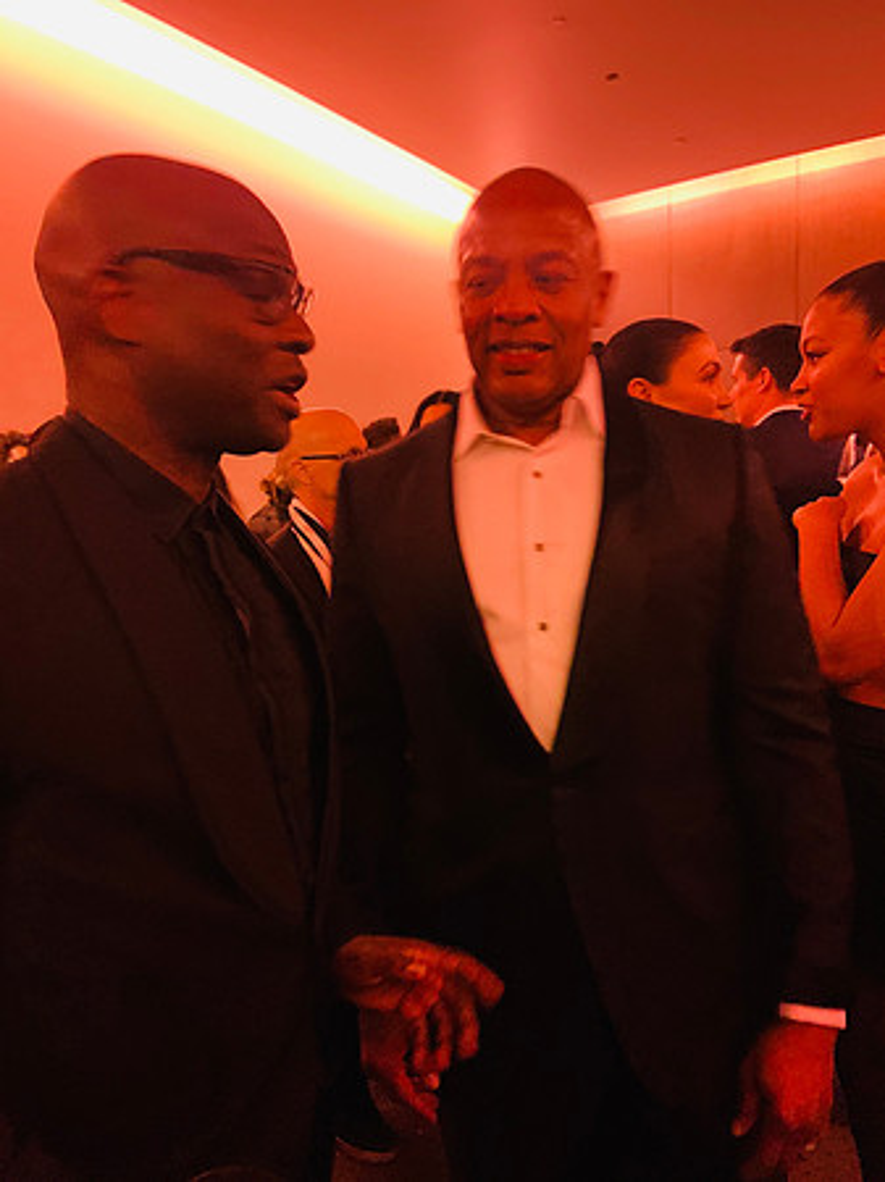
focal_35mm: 26
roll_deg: +1.0
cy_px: 591
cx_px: 442
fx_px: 887
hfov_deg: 53.0
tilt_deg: -5.6
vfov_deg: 67.3
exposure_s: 1/30
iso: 800
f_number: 1.8
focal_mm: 4.25
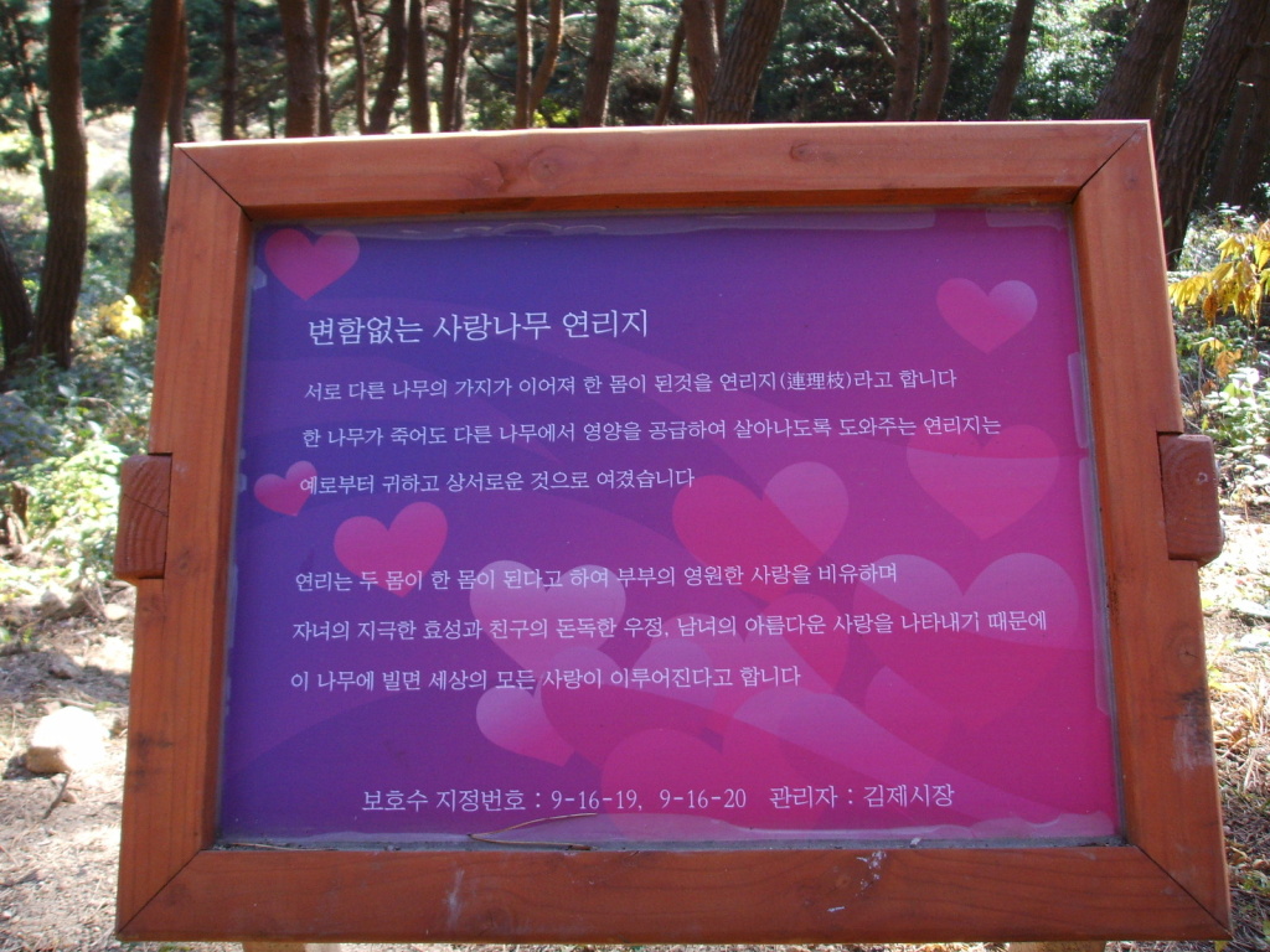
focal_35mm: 39
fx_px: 1431
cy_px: 476
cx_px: 635
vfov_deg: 36.8
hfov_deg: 47.9
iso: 100
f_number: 3.5
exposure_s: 1/60
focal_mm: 6.6
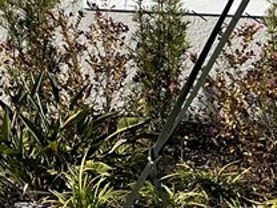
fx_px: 1600
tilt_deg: +6.4
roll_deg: -0.4
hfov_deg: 9.3
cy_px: -261
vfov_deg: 7.1
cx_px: -262
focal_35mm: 200
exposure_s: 1/5556
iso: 50
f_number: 1.6
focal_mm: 5.1
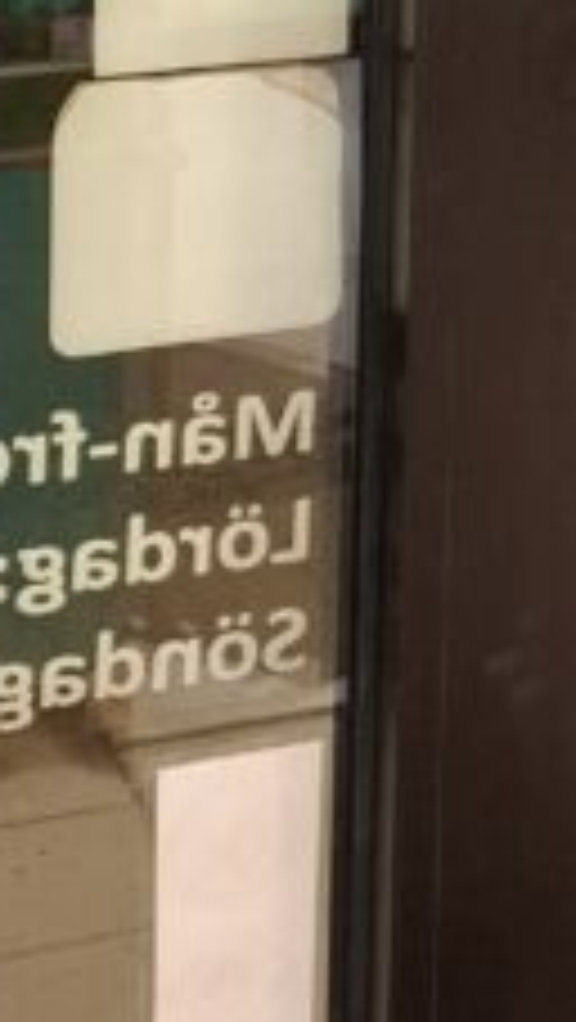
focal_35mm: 113
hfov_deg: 9.3
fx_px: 3063
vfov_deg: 17.7
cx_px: 1521
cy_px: -333
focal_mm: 5.54
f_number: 1.8
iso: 160
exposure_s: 1/50
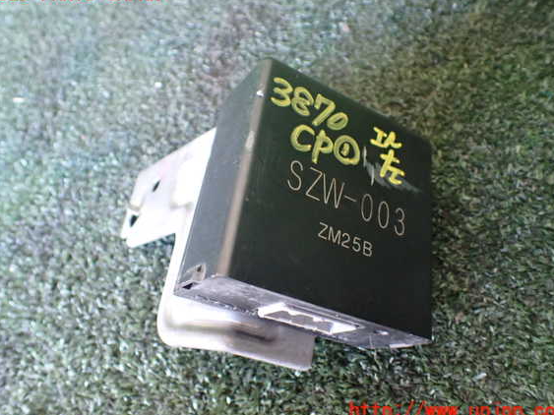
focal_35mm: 32
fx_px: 512
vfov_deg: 44.1
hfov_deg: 56.8
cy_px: 203
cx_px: 277
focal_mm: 5.4
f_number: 2.3
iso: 800
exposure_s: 1/30
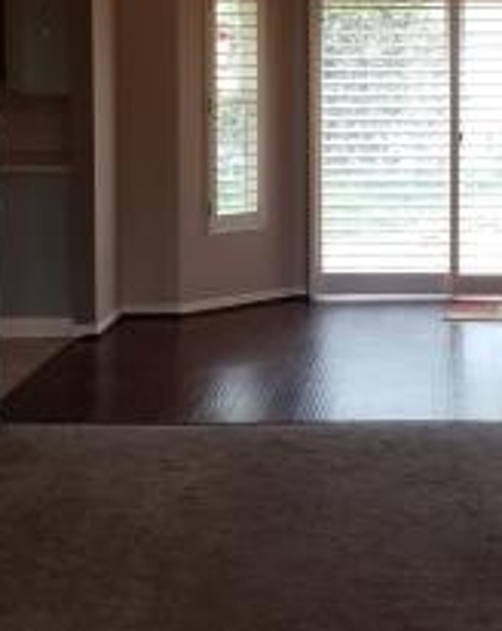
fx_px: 1472
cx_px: 478
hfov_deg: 18.9
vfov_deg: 23.8
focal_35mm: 79
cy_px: 113
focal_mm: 4.25
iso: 80
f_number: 1.7
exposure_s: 1/60
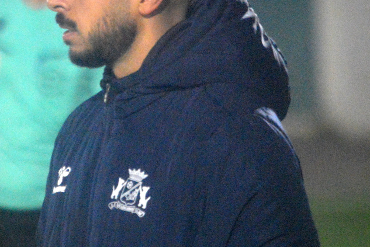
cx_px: 92
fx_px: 7637
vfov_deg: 1.9
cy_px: 97
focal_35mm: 743
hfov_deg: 2.8
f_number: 7.1
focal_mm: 280
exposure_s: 1/100
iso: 6400
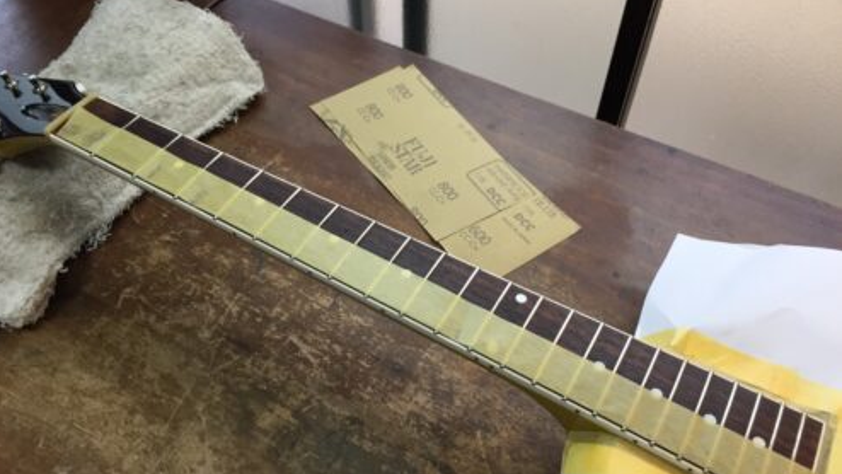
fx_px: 715
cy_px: 275
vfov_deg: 36.6
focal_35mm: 32
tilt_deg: -52.8
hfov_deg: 61.0
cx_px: 418
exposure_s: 1/40
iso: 32
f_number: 2.2
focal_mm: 4.15
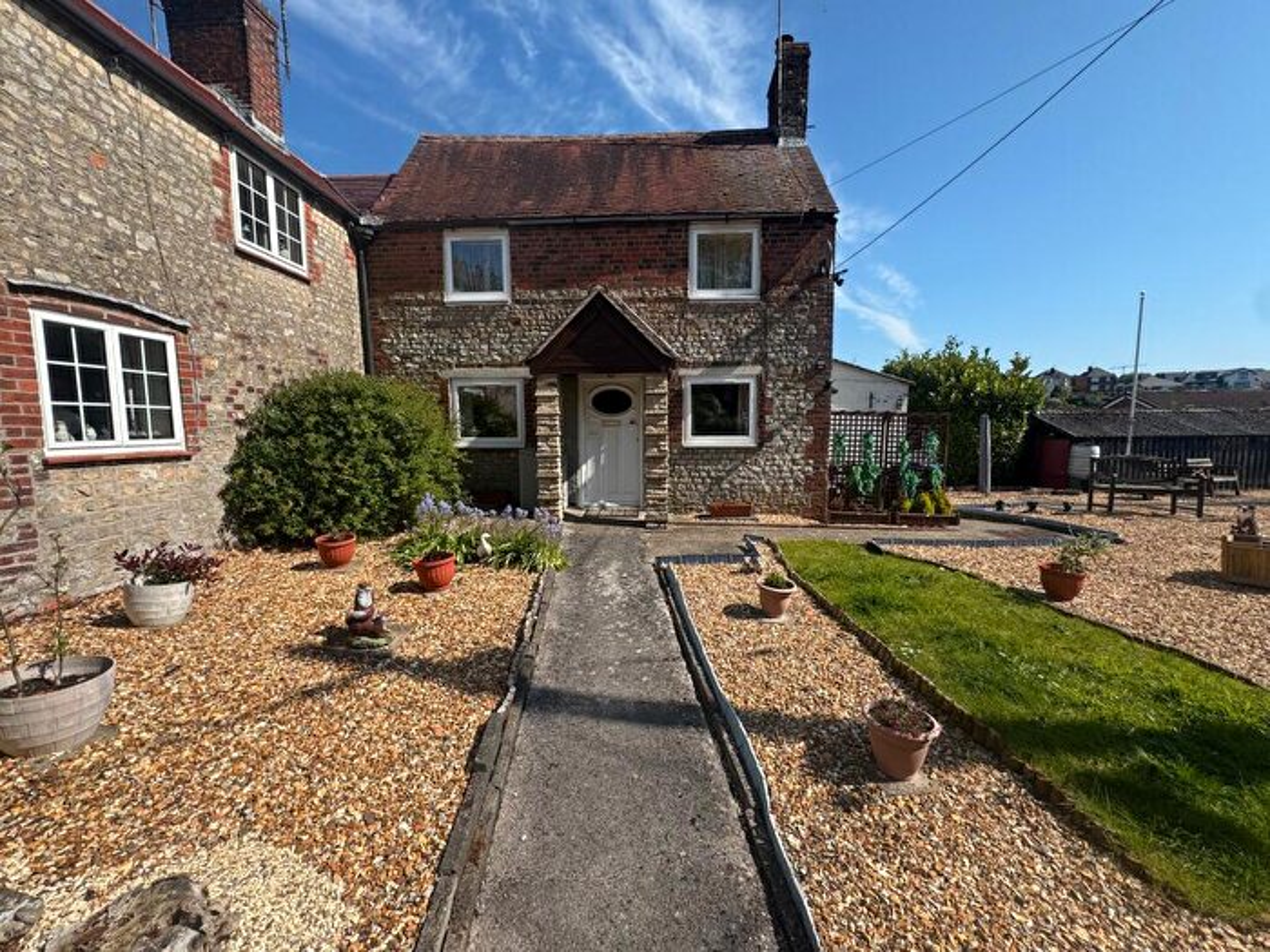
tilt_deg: -5.5
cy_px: 476
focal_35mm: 14
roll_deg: +0.5
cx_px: 635
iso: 40
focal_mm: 2.22
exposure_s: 1/1370
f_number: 2.2
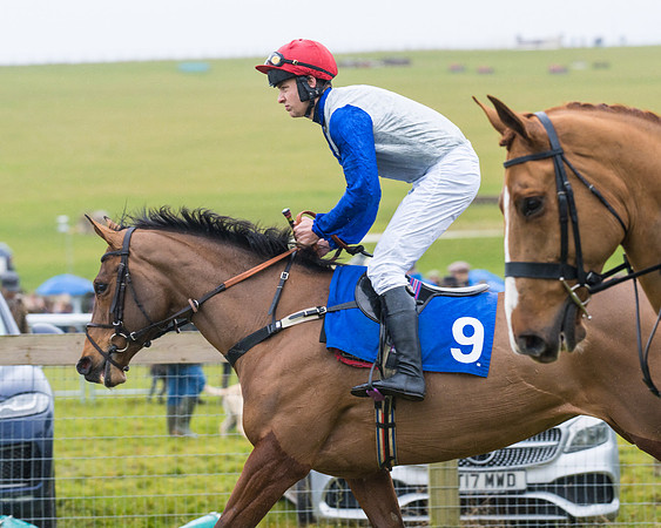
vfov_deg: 7.6
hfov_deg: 9.4
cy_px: 307
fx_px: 3999
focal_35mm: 204
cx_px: 362
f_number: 4
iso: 800
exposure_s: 1/800
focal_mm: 135
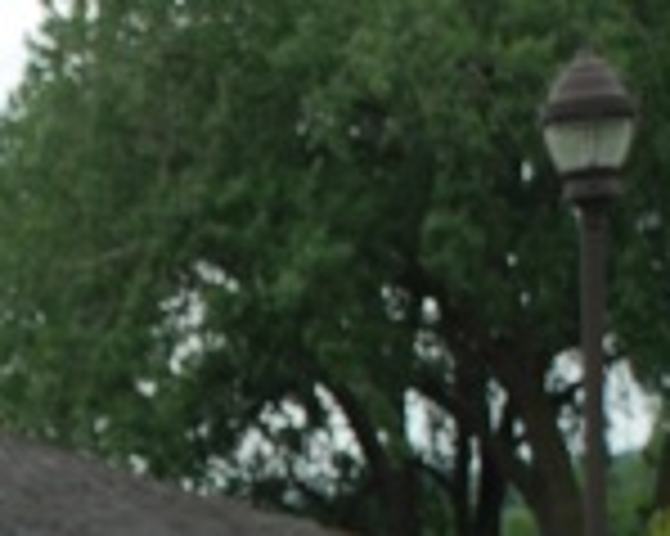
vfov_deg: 5.7
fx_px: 5291
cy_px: 892
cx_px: -432
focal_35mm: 267
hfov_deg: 7.1
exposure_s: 1/160
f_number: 6.3
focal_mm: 44
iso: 100
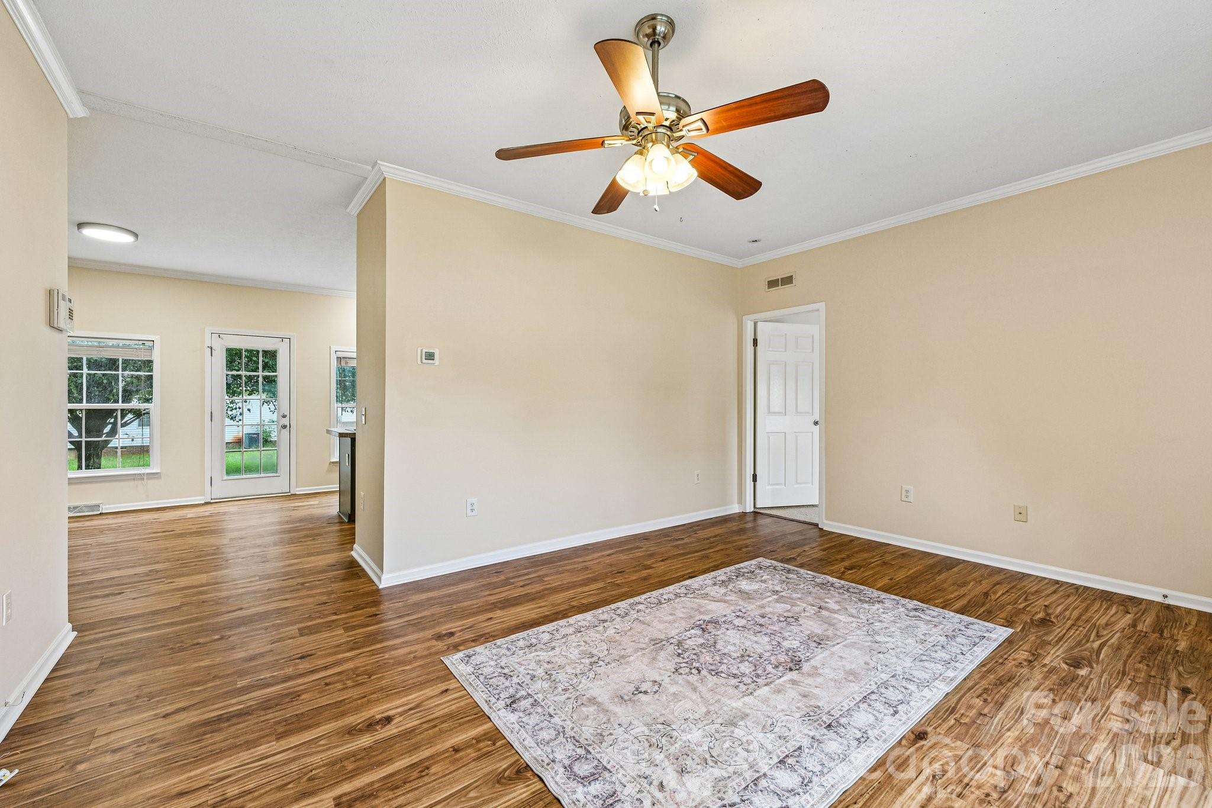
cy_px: 404
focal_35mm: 15
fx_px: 505
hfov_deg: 100.4
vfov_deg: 77.3
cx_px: 606
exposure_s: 1/13
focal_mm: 15
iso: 400
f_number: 8
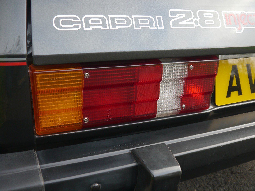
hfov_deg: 51.3
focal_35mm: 36
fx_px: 265
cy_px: 96
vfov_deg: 39.7
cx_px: 128
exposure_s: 1/60
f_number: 4.1
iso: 320
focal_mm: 18
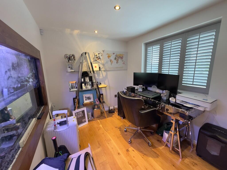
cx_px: 114
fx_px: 92
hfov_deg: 102.1
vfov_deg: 85.7
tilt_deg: -10.2
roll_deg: +1.3
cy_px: 85
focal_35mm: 14
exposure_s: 1/66
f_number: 2.2
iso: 320
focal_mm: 2.22
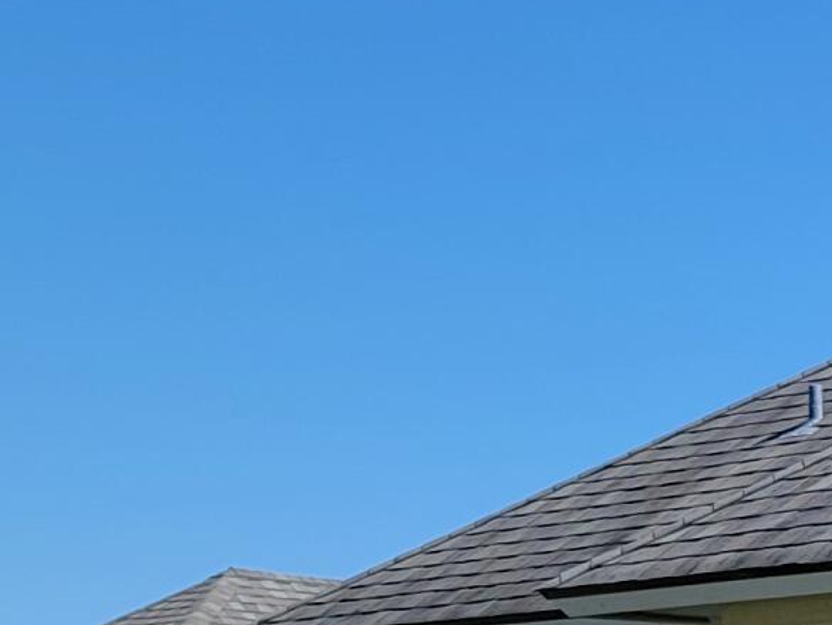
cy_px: 927
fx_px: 2957
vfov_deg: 11.6
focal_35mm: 123
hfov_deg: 12.7
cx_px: 1951
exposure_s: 1/1070
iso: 16
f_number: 1.8
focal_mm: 6.7
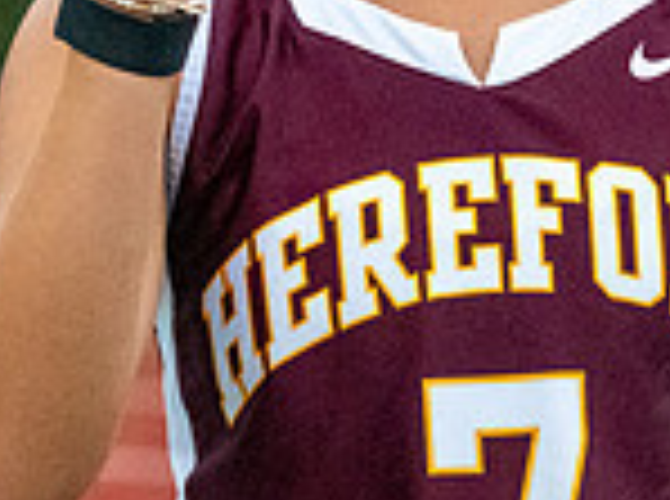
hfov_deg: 2.0
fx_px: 19675
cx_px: 525
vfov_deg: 1.5
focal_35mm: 1019
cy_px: -31
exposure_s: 1/1600
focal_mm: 180
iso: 14400
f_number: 7.1
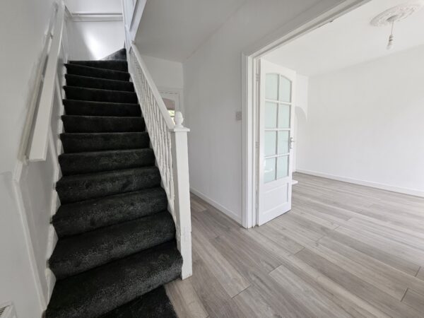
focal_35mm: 13
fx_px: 159
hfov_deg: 106.2
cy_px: 159
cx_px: 212
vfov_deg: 89.9
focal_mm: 1.74
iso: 100
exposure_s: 1/359
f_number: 2.2
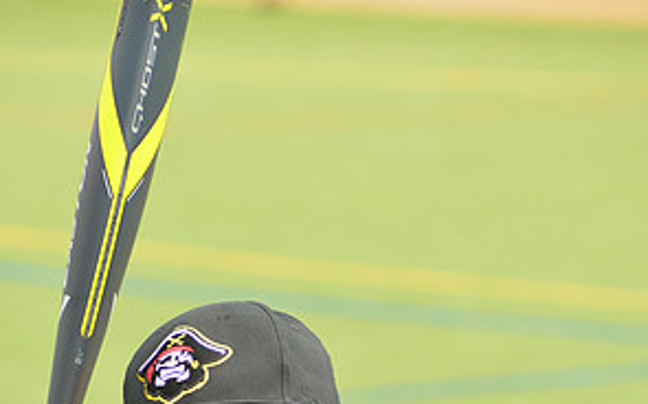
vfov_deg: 3.5
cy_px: 540
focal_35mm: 371
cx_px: 280
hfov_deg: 5.7
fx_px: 6548
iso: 200
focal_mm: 185
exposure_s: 1/250
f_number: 8
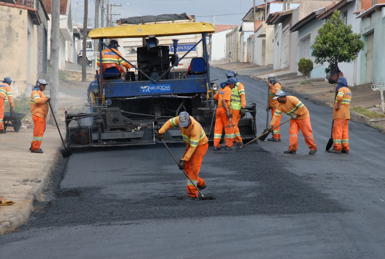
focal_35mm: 158
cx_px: 192
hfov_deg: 13.0
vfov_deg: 8.8
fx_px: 1688
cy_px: 130
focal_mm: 105
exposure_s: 1/400
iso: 800
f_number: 11
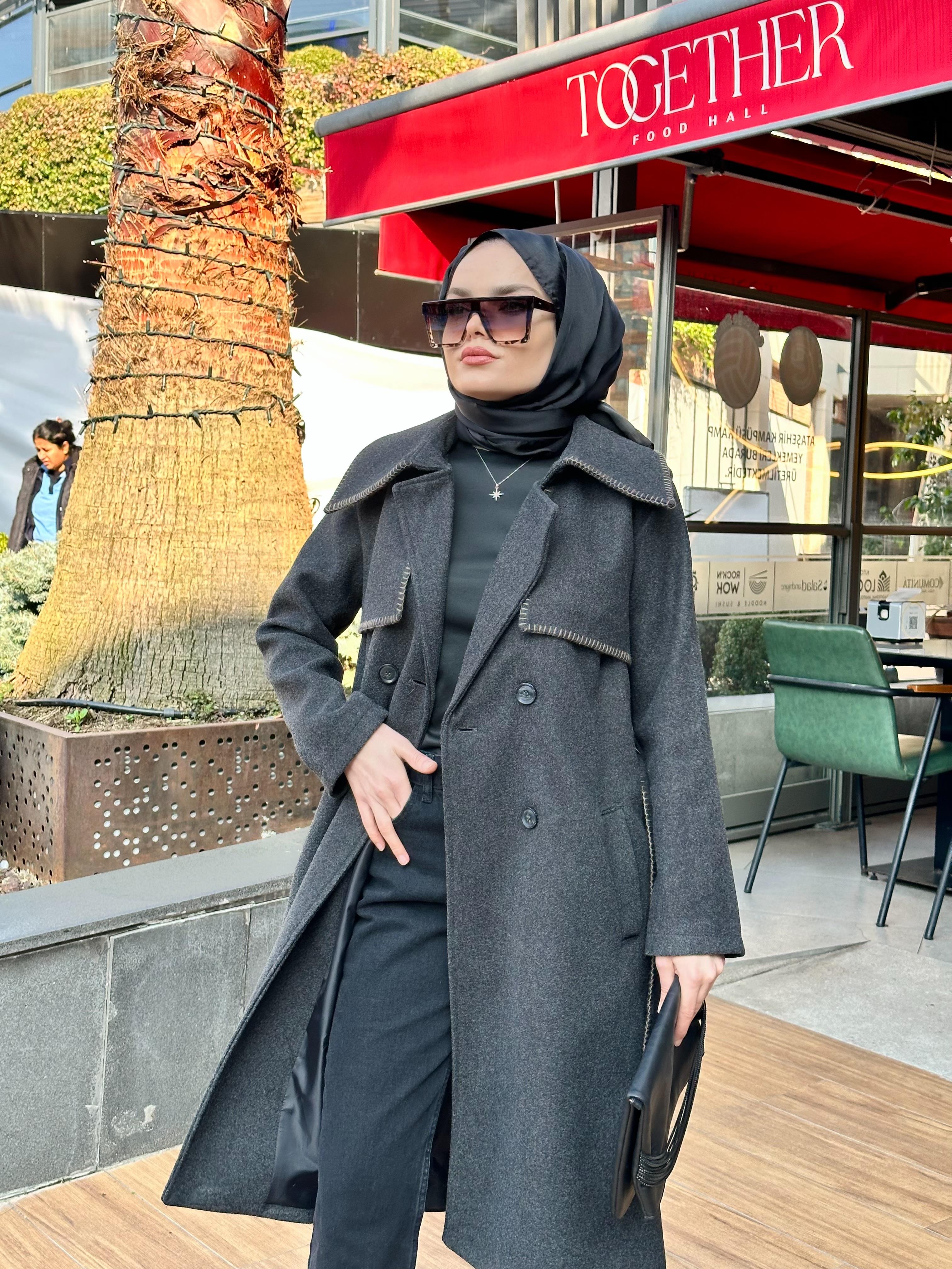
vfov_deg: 39.7
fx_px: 1760
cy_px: 634
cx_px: 476
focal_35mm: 48
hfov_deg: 30.3
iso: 64
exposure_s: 1/558
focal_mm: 6.86
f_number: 1.78
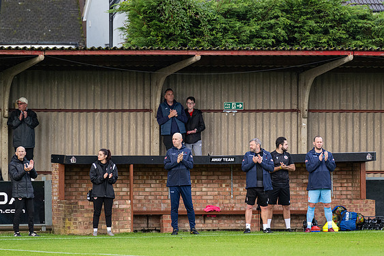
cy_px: 149
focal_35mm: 373
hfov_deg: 5.5
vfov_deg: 3.7
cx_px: 252
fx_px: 3978
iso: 1000
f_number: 4
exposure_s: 1/1250
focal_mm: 280
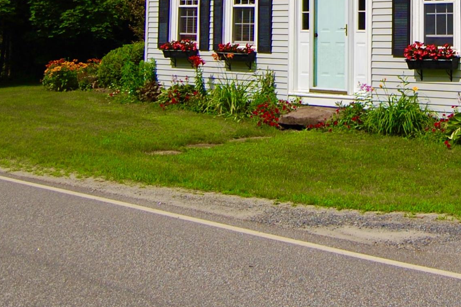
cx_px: 435
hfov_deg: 27.2
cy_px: -87
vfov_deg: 17.9
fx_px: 908
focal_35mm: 71
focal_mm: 18
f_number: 3.5
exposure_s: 1/4000
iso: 200
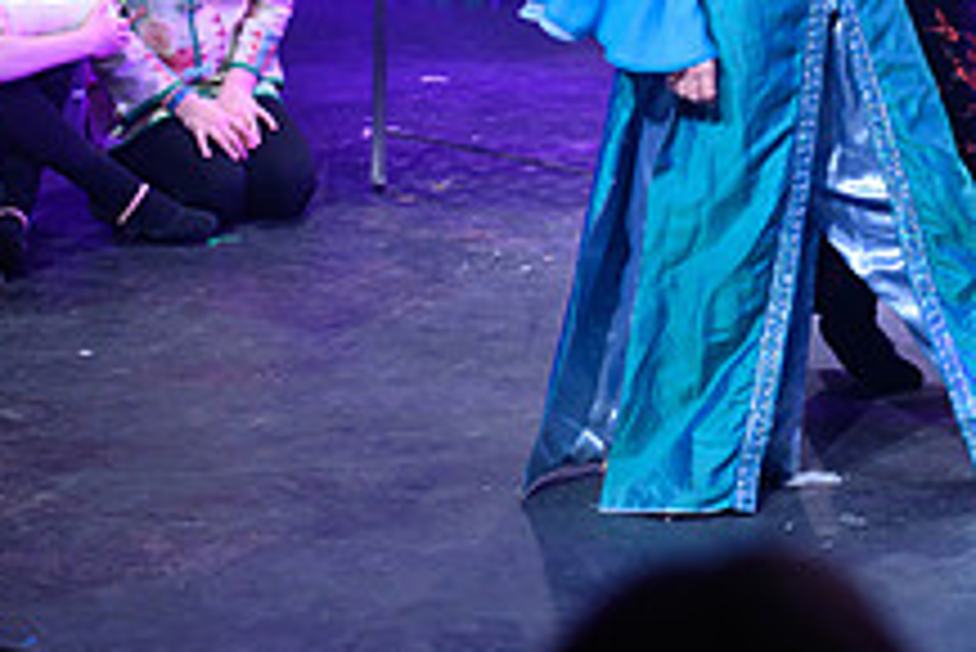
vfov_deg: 7.3
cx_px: 913
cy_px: -137
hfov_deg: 10.9
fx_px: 5073
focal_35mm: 187
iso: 1000
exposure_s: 1/200
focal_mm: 70
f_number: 2.8
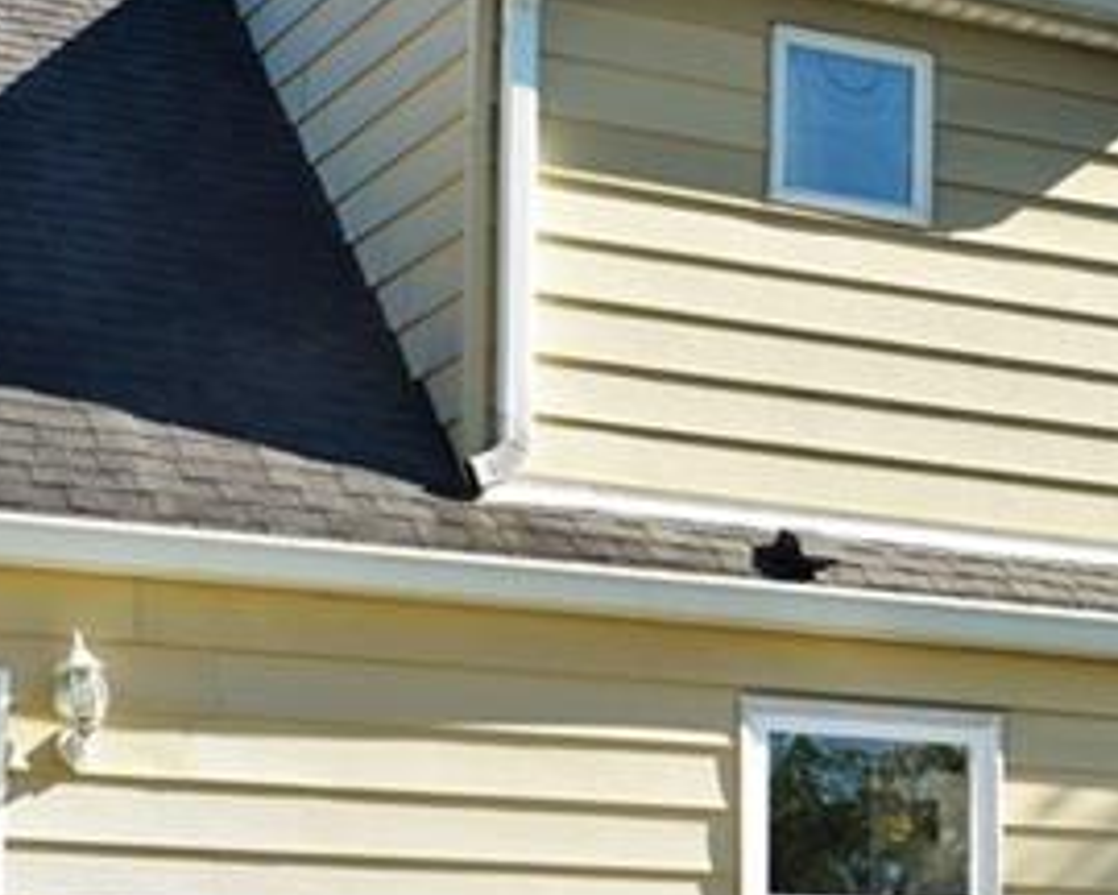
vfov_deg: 15.6
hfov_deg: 19.2
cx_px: 1193
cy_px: 970
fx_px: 3176
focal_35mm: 96
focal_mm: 18
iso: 200
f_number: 8
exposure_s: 1/250
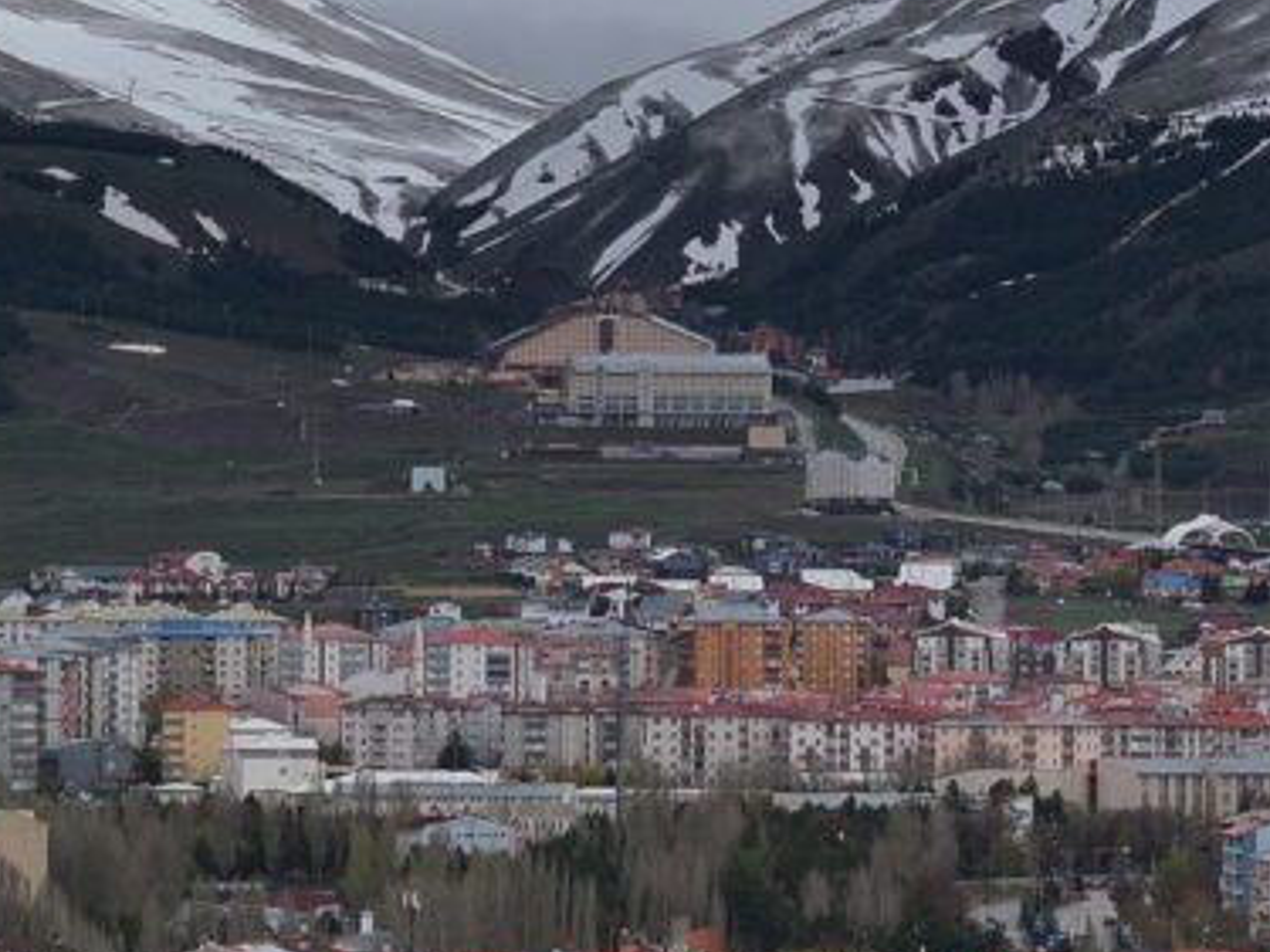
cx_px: 359
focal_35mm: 239
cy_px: 0
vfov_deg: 6.2
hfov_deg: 8.3
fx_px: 8766
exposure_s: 1/2500
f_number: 2.8
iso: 110
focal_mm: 19.35
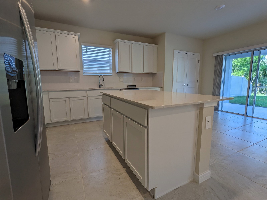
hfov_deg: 94.5
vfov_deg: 78.1
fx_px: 123
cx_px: 134
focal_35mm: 16
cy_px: 100
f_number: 2.2
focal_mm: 2.22
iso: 49
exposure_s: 1/60
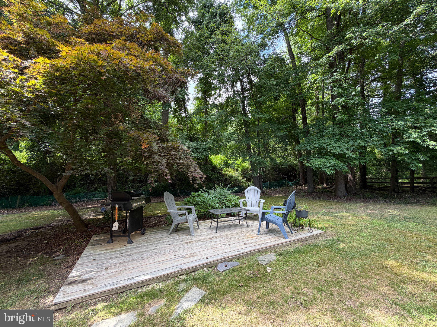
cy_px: 164
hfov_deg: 102.1
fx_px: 177
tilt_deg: +2.0
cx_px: 218
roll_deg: +0.6
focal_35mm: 14
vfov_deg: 85.7
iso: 40
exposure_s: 1/125
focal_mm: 2.22
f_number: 2.2
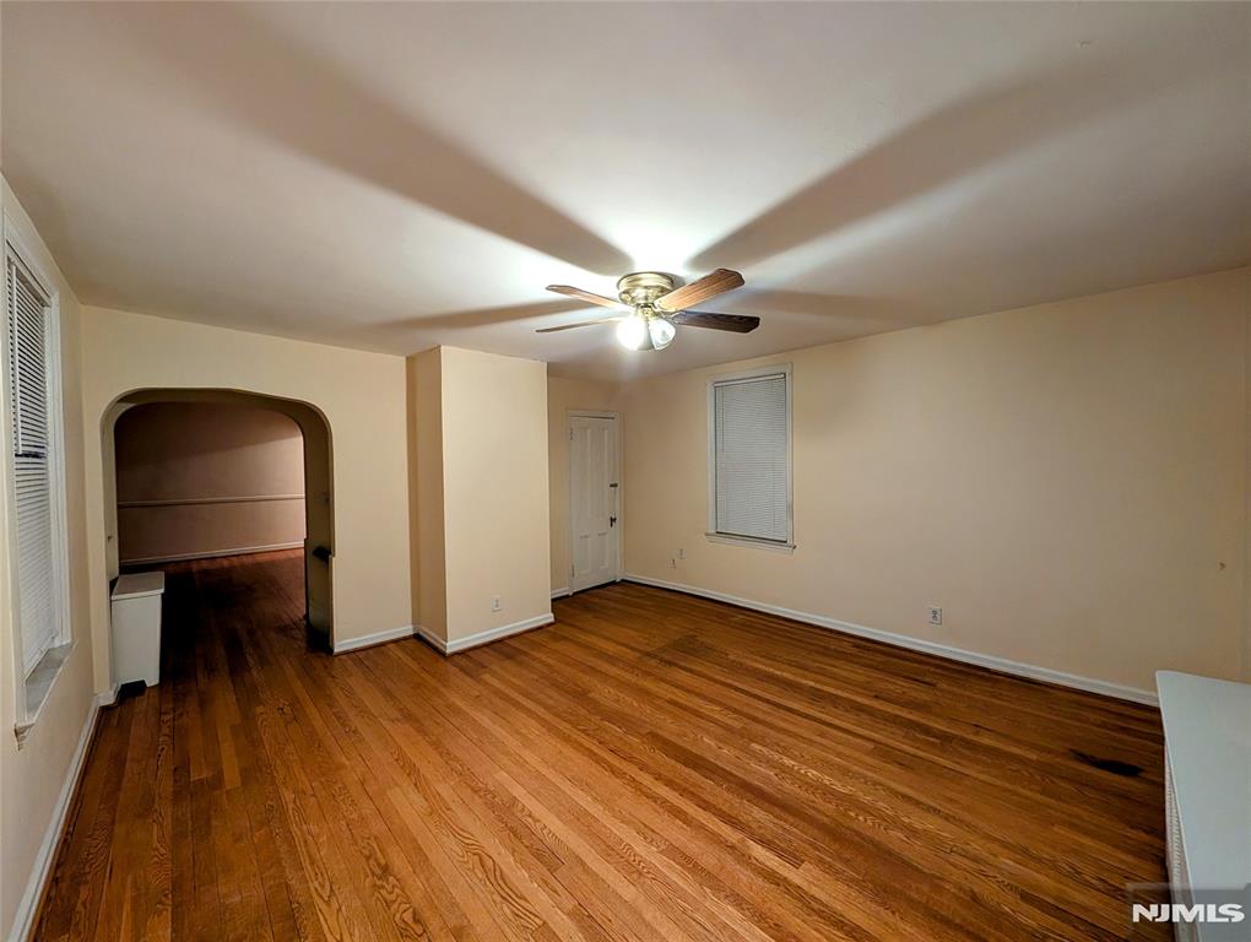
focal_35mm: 12
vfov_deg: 94.6
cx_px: 626
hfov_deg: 110.5
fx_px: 434
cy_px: 471
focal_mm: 2.02
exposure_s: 1/24
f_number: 1.7
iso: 287
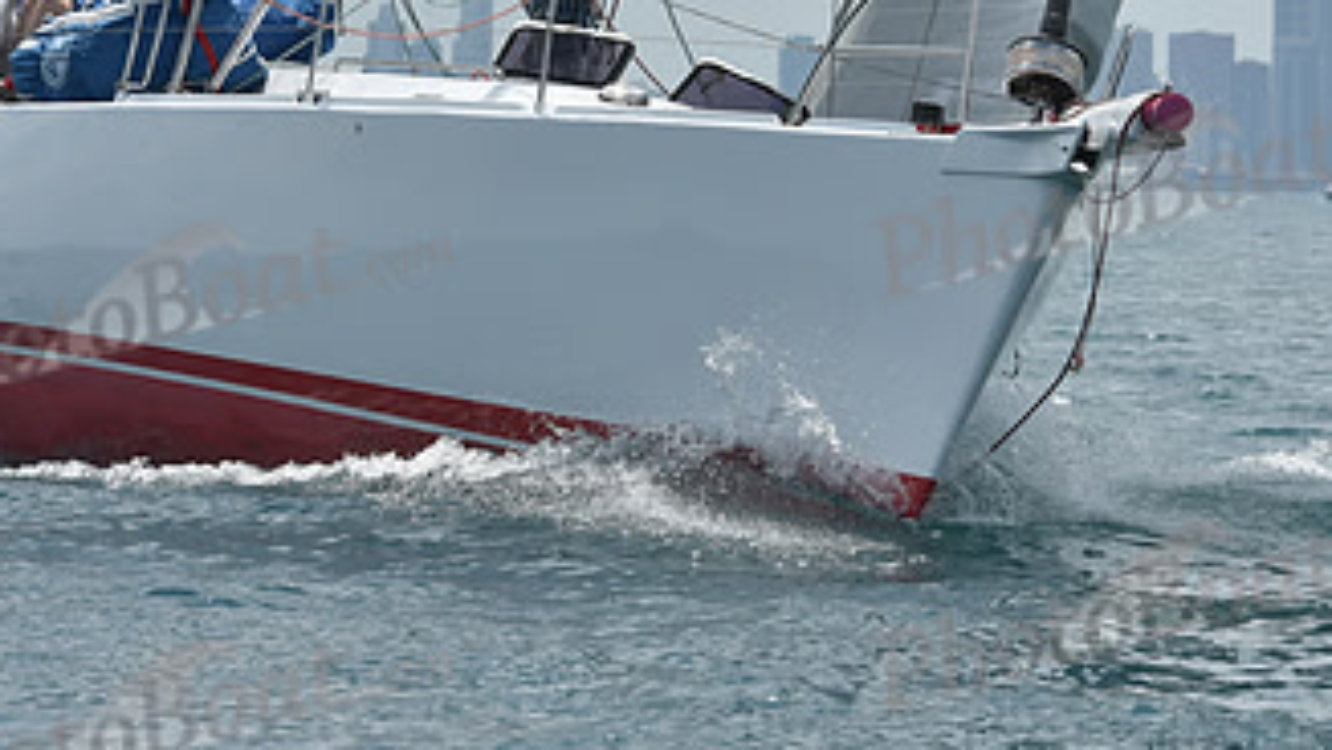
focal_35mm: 251
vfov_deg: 4.8
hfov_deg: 8.6
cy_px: 39
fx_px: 8866
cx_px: 668
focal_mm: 135
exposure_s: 1/1250
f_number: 9
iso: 250
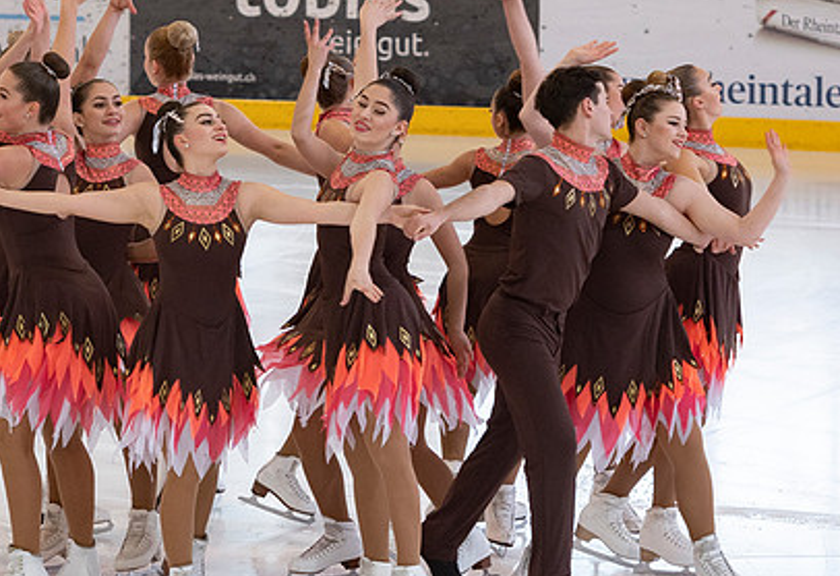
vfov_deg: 4.2
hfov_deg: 6.1
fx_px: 7929
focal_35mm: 337
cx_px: 276
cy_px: 331
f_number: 4
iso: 640
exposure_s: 1/320
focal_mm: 112
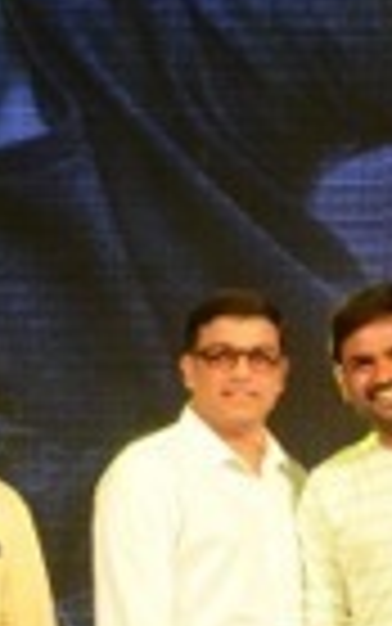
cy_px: 712
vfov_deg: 11.1
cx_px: 266
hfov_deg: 7.1
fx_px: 3159
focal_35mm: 185
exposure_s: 1/125
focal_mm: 24
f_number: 7.1
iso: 1250
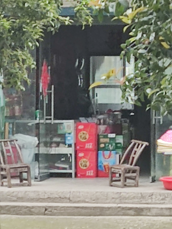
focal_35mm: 255
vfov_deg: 7.8
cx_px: 86
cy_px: 114
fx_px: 1689
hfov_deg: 5.8
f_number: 1.79
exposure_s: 1/50
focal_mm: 4.71
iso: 125
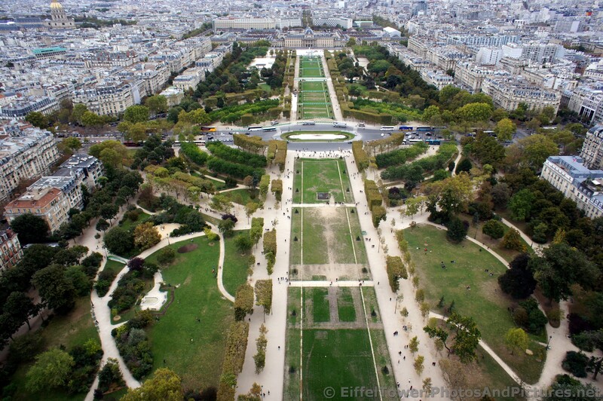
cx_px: 302
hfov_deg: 73.8
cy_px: 200
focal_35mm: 24
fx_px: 402
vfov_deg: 53.1
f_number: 9
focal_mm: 16
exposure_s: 1/100
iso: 200
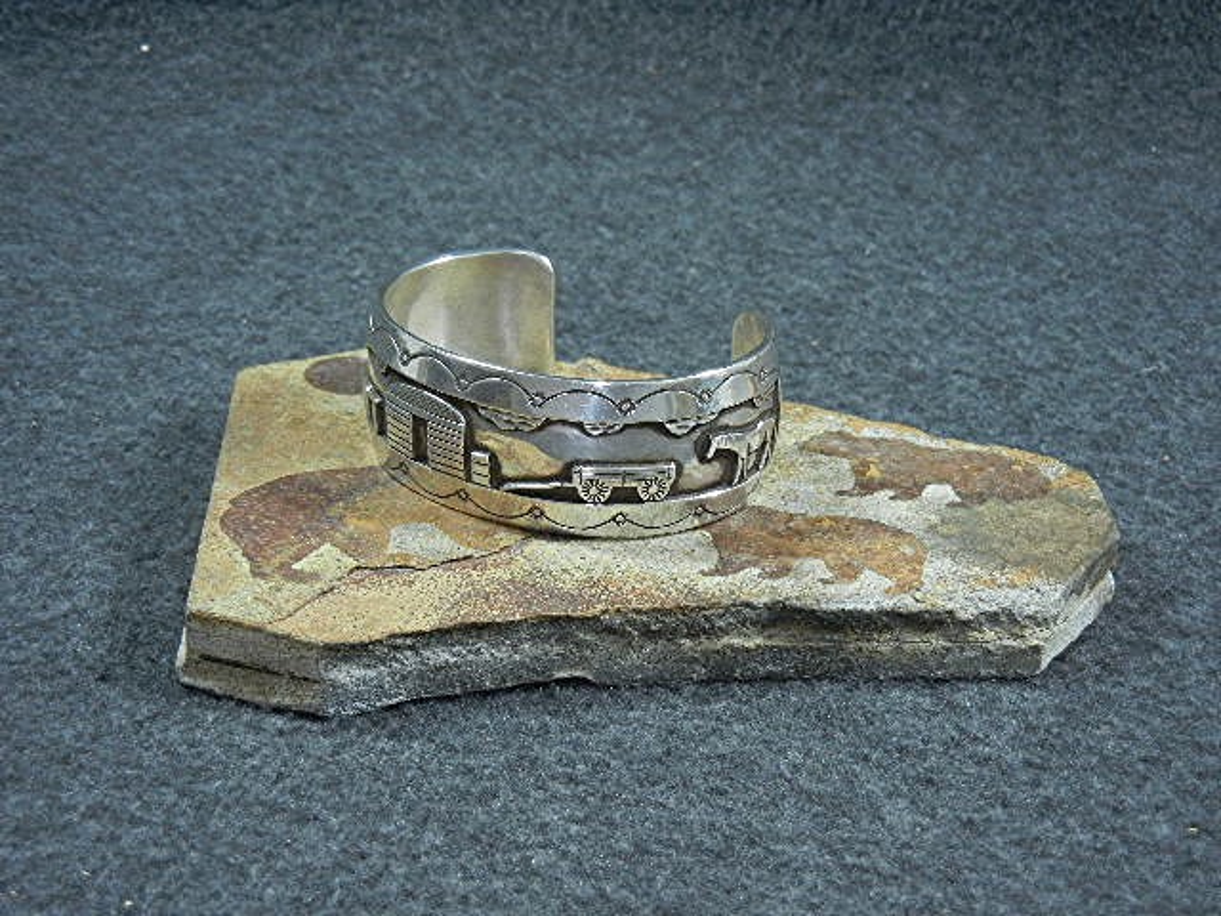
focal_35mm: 68
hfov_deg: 28.6
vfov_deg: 21.6
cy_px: 458
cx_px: 610
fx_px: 2399
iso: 488
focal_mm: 12.2
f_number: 4.1
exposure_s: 1/30
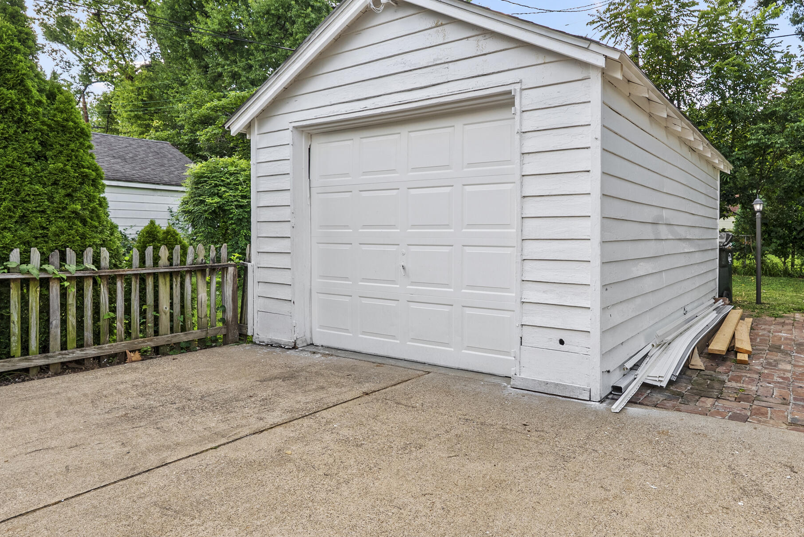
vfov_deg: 55.8
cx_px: 494
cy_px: 269
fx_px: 507
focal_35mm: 23
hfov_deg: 75.7
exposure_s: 1/50
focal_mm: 16.5
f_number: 11
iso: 400
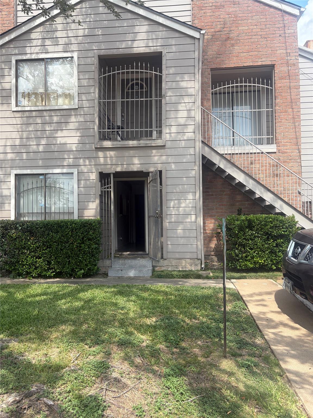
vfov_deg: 67.3
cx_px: 156
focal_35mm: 26
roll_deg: +0.7
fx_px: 313
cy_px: 209
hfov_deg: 53.1
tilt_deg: +2.2
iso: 50
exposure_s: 1/1311
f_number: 1.6
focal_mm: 5.96
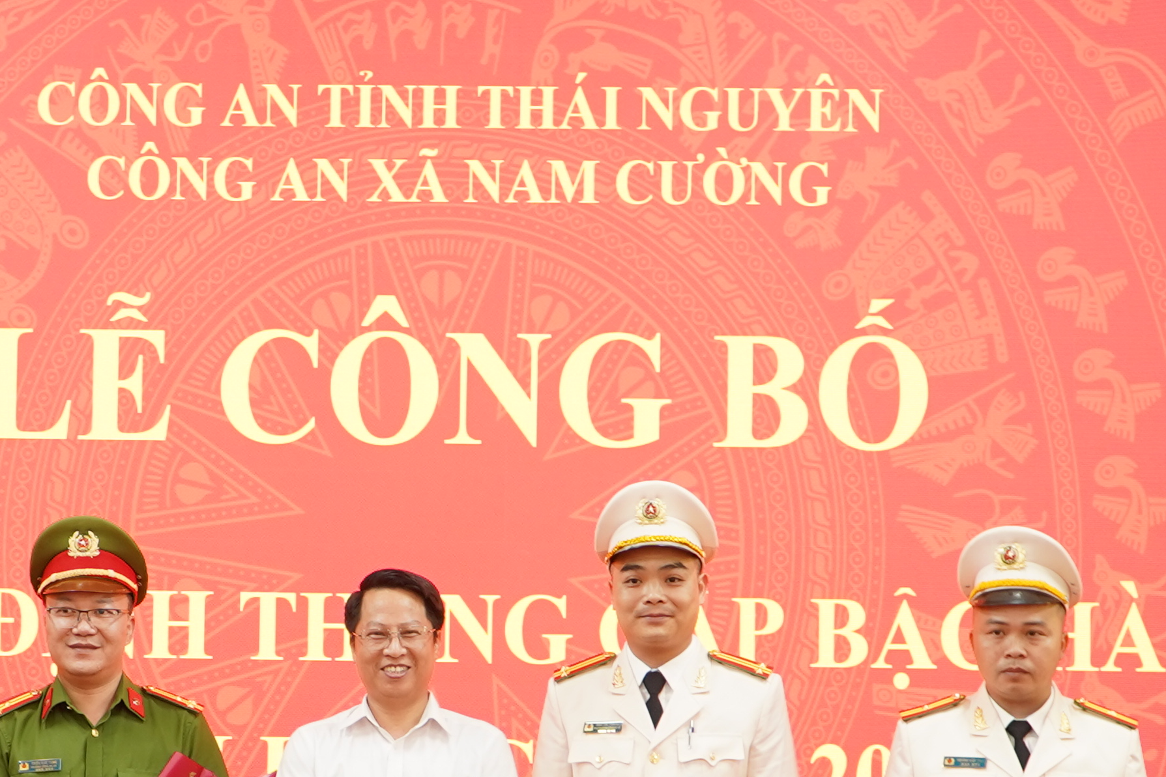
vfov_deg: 15.3
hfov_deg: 23.0
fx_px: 2850
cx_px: 351
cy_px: 718
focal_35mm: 88
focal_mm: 27
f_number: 4
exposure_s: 1/13
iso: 250
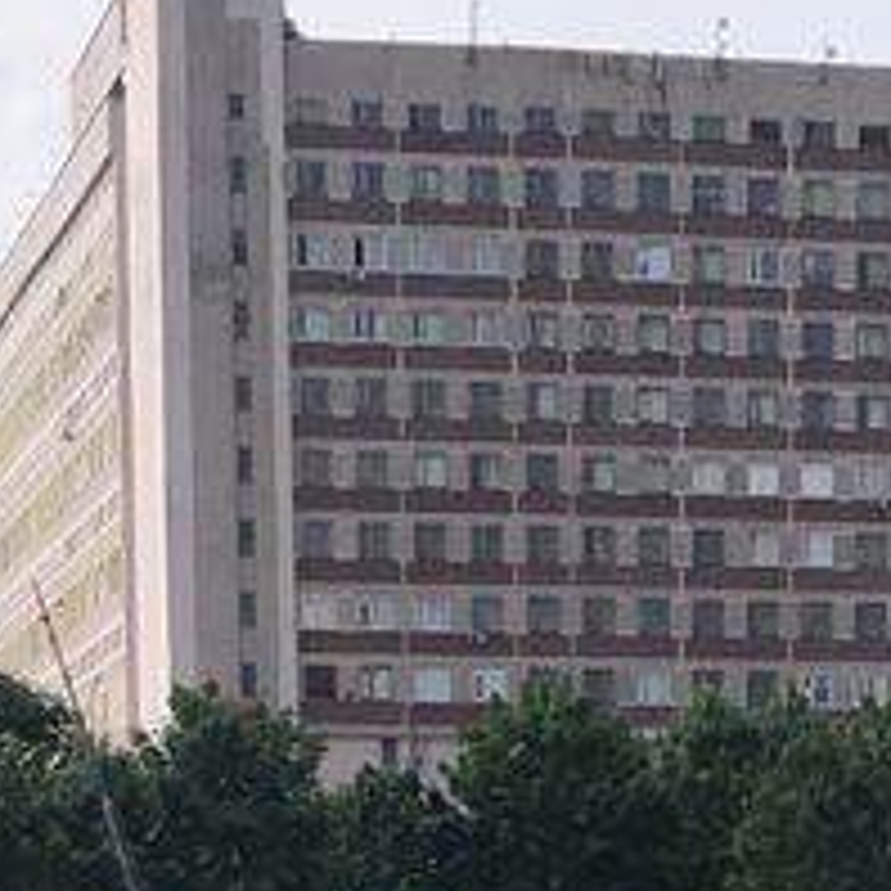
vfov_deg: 10.8
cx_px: 580
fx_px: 4368
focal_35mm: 150
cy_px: 1683
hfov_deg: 11.6
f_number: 1.8
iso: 25
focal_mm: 3.99
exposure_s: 1/6897
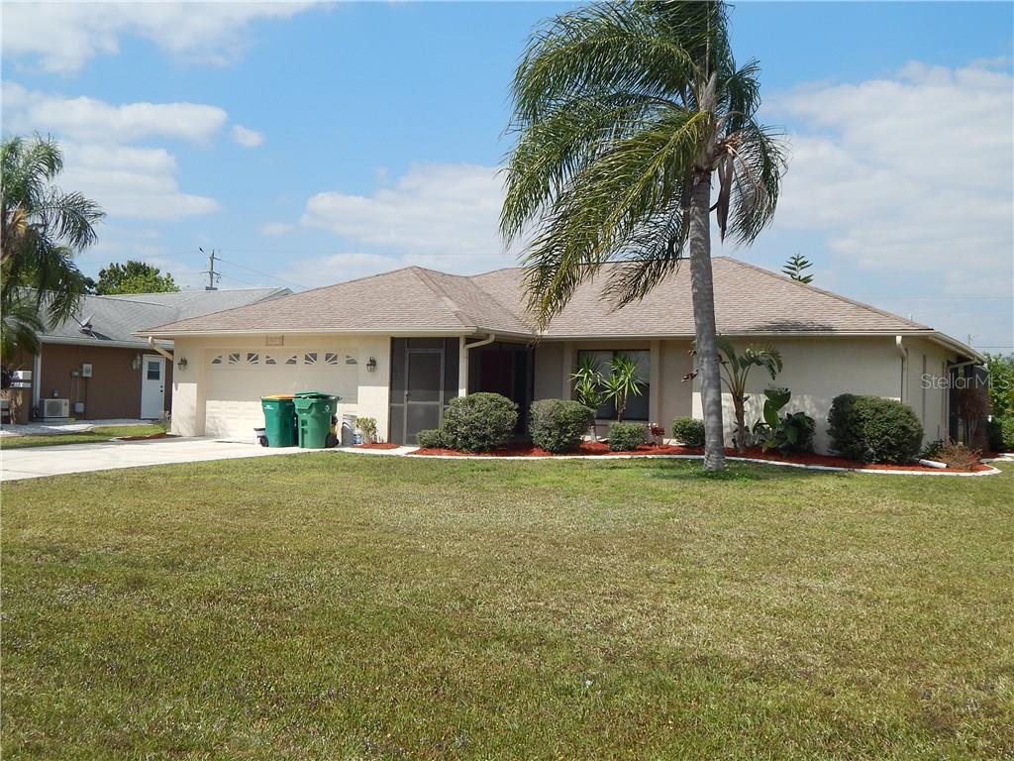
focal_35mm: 35
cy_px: 380
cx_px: 507
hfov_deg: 52.6
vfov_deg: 40.7
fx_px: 1025
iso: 125
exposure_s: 1/400
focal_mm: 6.1
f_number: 6.7
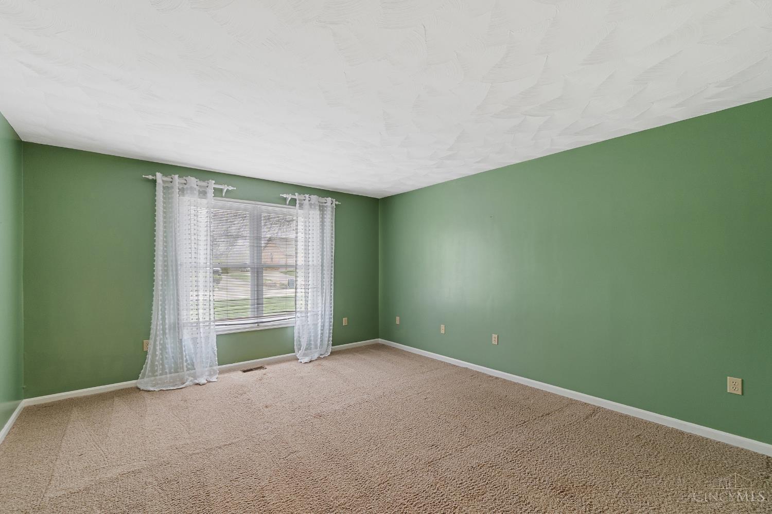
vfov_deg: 77.3
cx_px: 386
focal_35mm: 15
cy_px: 257
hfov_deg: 100.4
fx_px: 322
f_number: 8
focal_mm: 10
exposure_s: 1/1.25
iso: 400
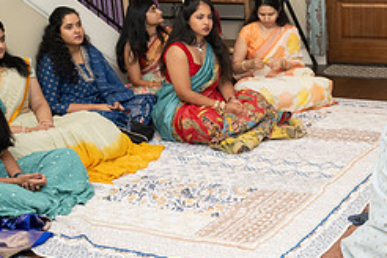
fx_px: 688
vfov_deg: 21.2
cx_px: 365
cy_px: 142
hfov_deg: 29.8
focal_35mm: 64
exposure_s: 1/160
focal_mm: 26
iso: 1000
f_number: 3.2
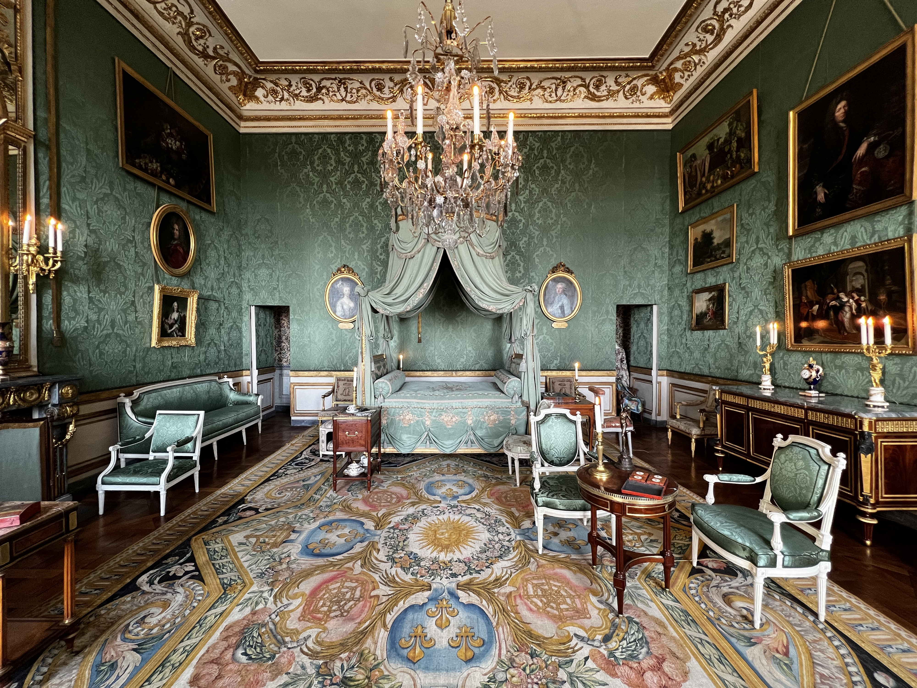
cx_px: 458
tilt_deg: -1.4
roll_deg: +0.0
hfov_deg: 106.2
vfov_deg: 89.9
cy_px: 344
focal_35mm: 13
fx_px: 344
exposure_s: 1/100
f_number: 1.8
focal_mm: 1.57
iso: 250
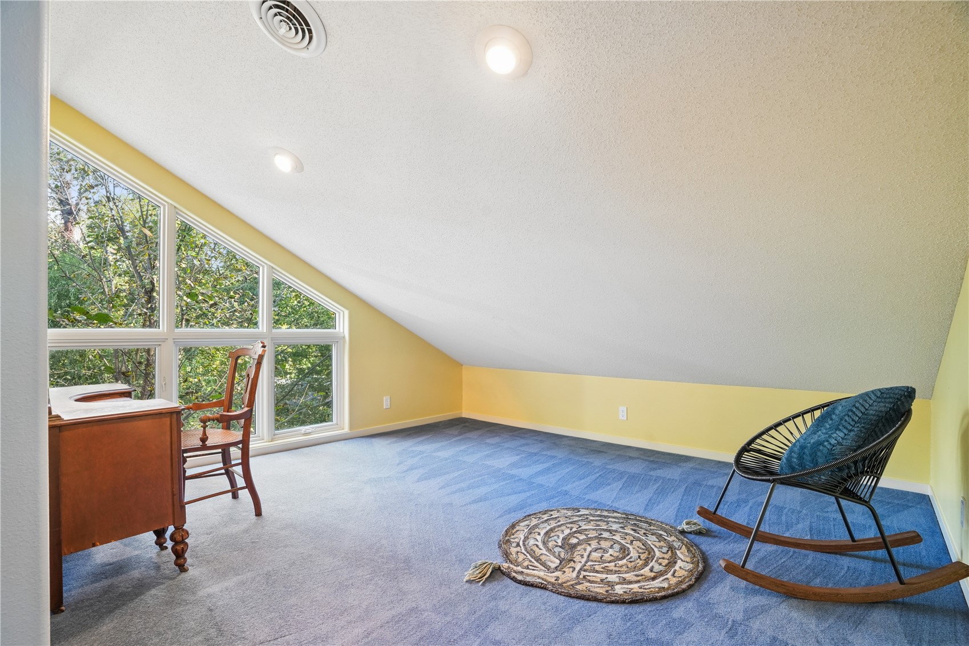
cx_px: 484
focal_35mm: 17
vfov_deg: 70.4
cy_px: 323
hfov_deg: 93.3
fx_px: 458
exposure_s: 1/10
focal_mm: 17
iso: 1250
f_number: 8
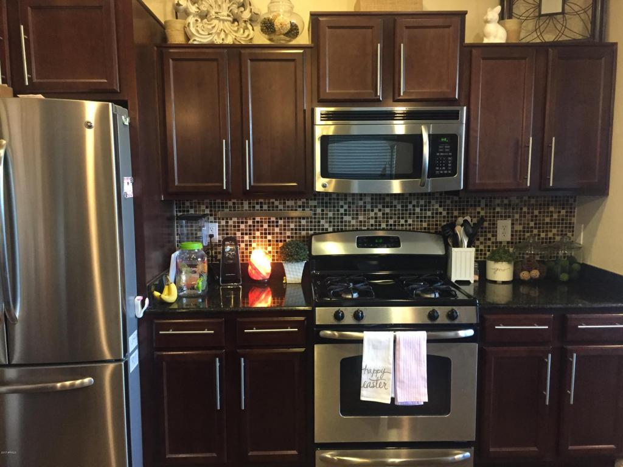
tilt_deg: -8.0
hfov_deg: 61.7
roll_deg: -0.2
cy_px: 234
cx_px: 312
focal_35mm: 29
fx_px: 522
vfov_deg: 48.2
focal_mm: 4.15
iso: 250
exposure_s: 1/30
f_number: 2.2
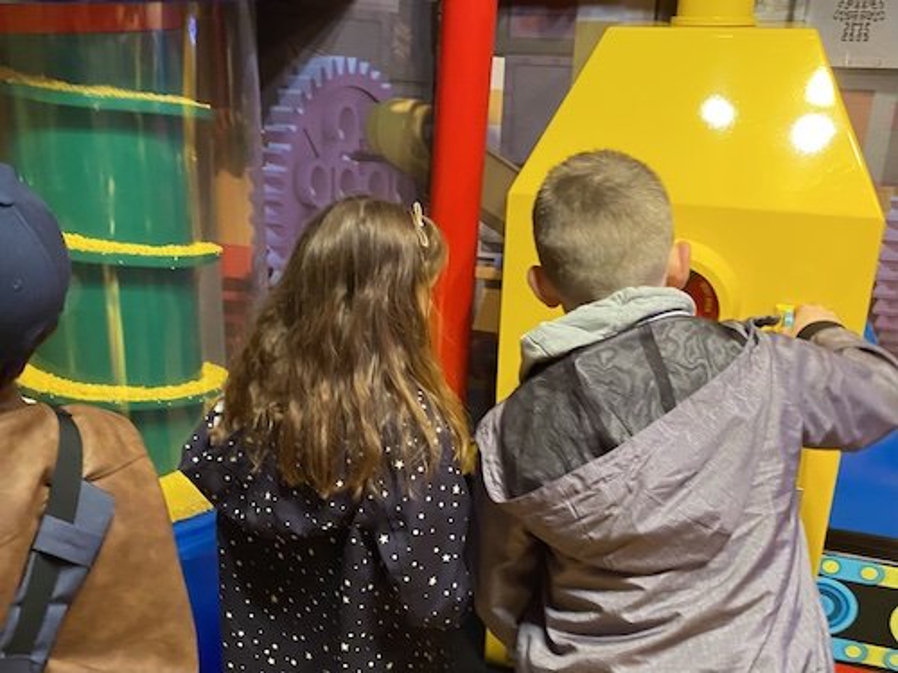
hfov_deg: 67.3
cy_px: 336
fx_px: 674
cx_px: 449
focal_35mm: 26
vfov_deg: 53.1
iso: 500
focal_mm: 4.25
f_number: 1.8
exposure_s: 1/33
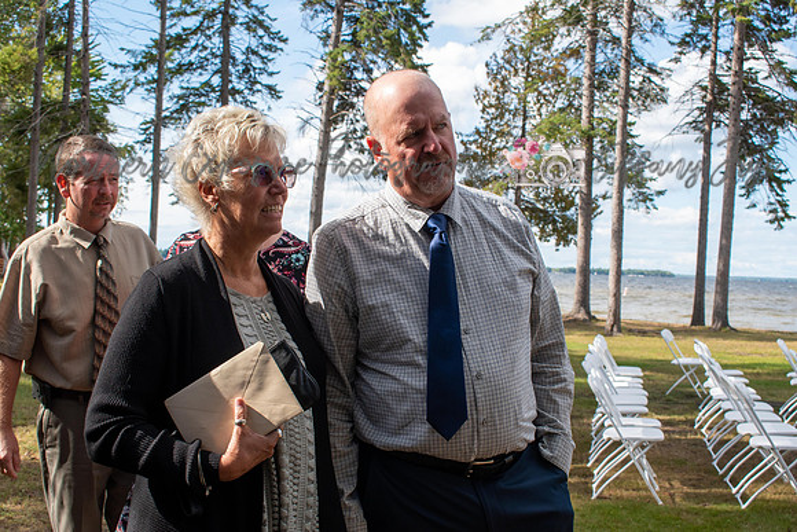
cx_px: 398
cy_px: 266
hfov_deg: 42.3
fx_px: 1030
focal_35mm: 46
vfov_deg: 29.0
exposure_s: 1/250
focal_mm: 31
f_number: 8
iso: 200
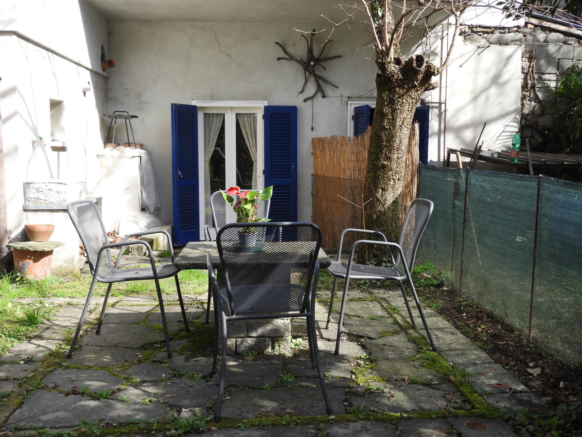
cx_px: 291
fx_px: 588
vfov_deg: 40.7
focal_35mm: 35
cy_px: 218
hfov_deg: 52.6
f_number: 3.8
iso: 100
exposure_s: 1/250
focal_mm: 6.3
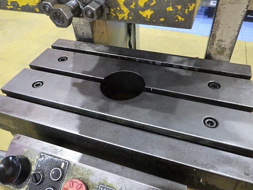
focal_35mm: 28
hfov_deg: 63.4
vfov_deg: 49.7
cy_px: 95
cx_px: 126
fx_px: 205
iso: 1250
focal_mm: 5
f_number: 3.5
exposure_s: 1/45
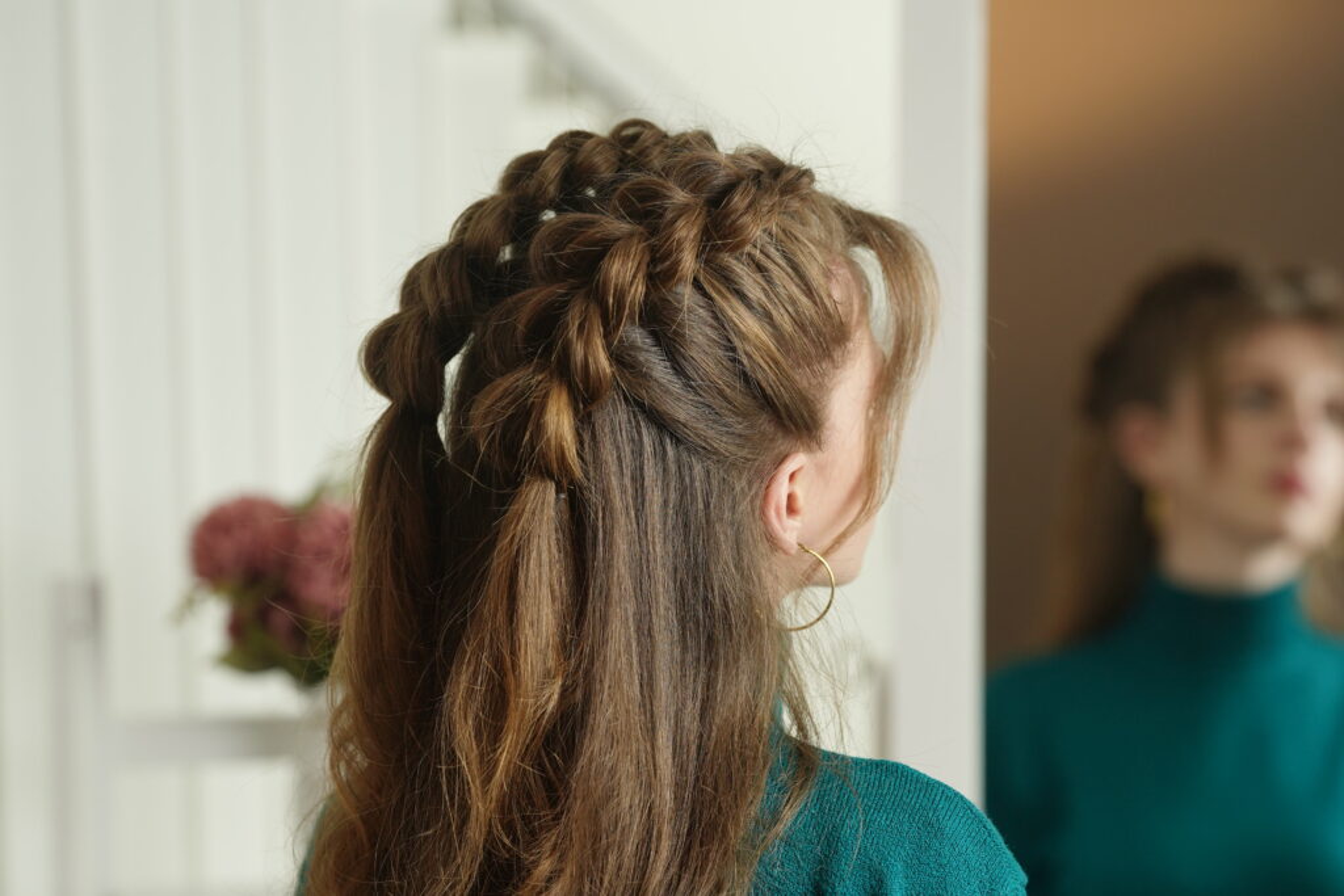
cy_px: 448
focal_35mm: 135
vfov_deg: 10.2
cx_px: 672
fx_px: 5040
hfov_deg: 15.2
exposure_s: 1/200
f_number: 3.5
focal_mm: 135
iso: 500
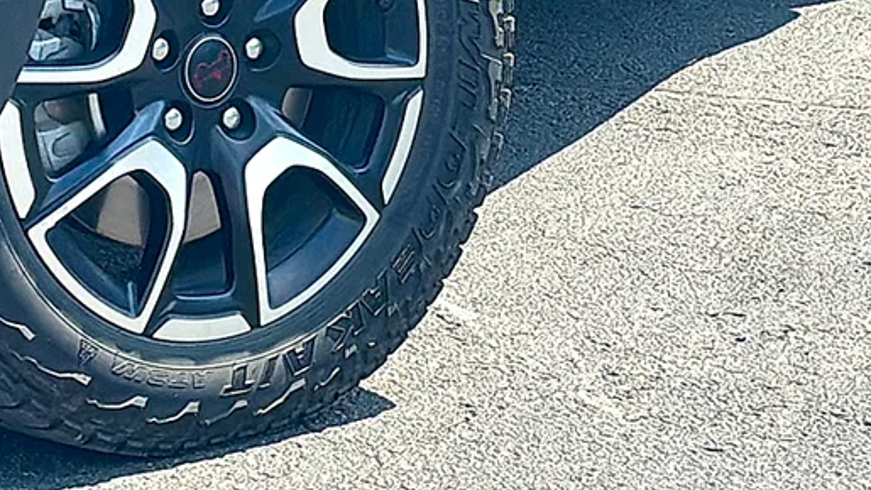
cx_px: 453
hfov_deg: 14.5
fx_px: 3419
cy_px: 70
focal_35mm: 148
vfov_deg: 8.2
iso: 100
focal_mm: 6.86
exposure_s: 1/2421
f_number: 1.78
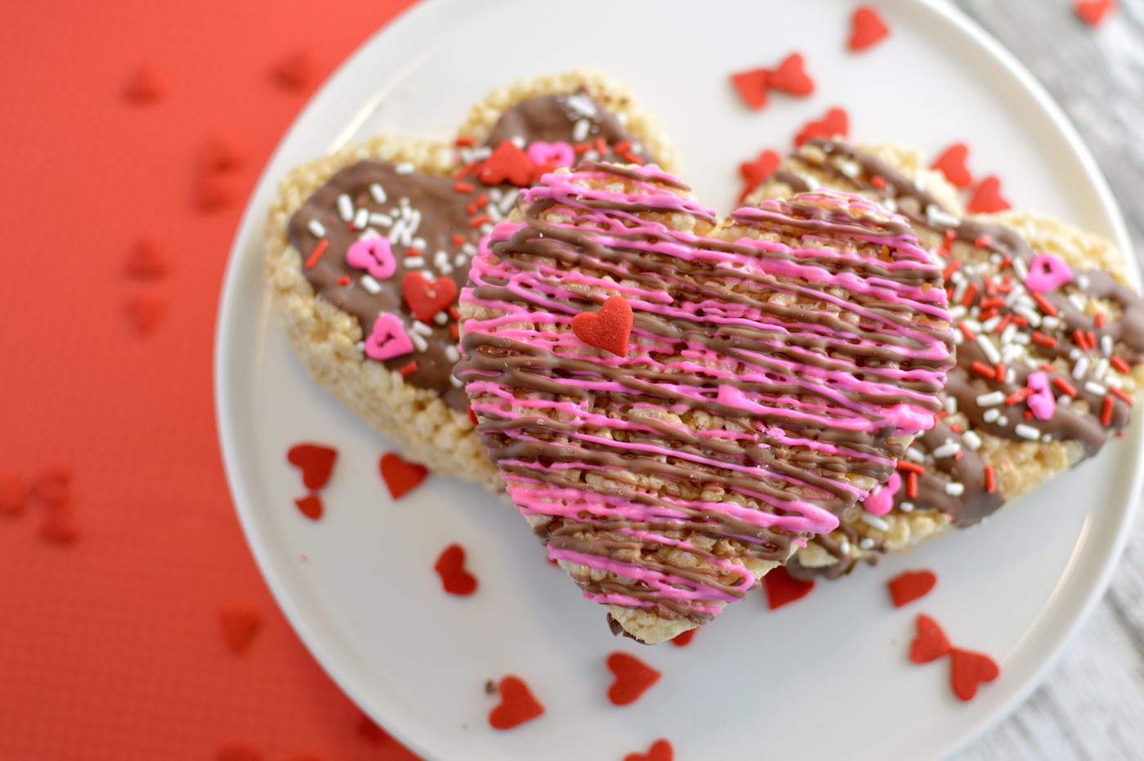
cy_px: 380
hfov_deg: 37.9
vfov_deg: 25.7
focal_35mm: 52
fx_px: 1667
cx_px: 572
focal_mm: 35
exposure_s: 1/80
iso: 200
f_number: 2.8
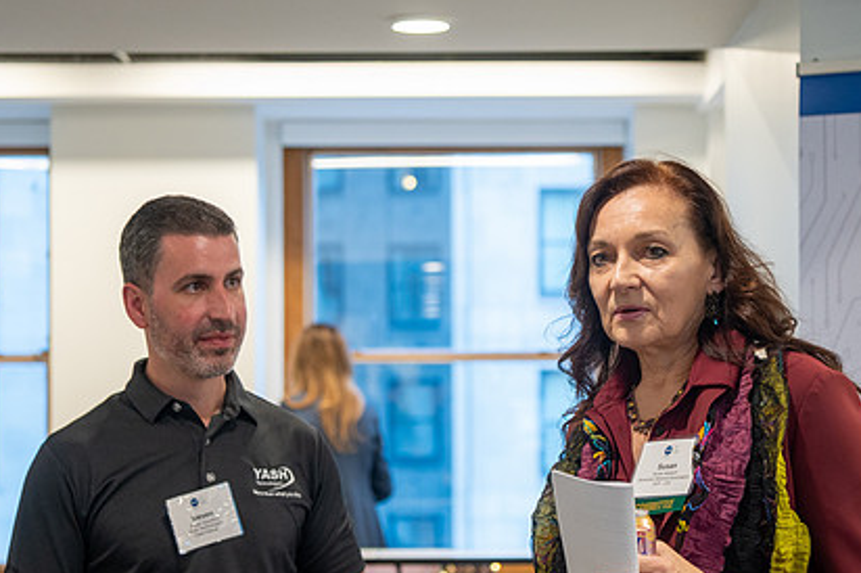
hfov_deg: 20.0
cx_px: 459
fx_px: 2437
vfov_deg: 13.4
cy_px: 334
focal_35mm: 102
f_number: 4
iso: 1600
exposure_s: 1/100
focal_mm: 65
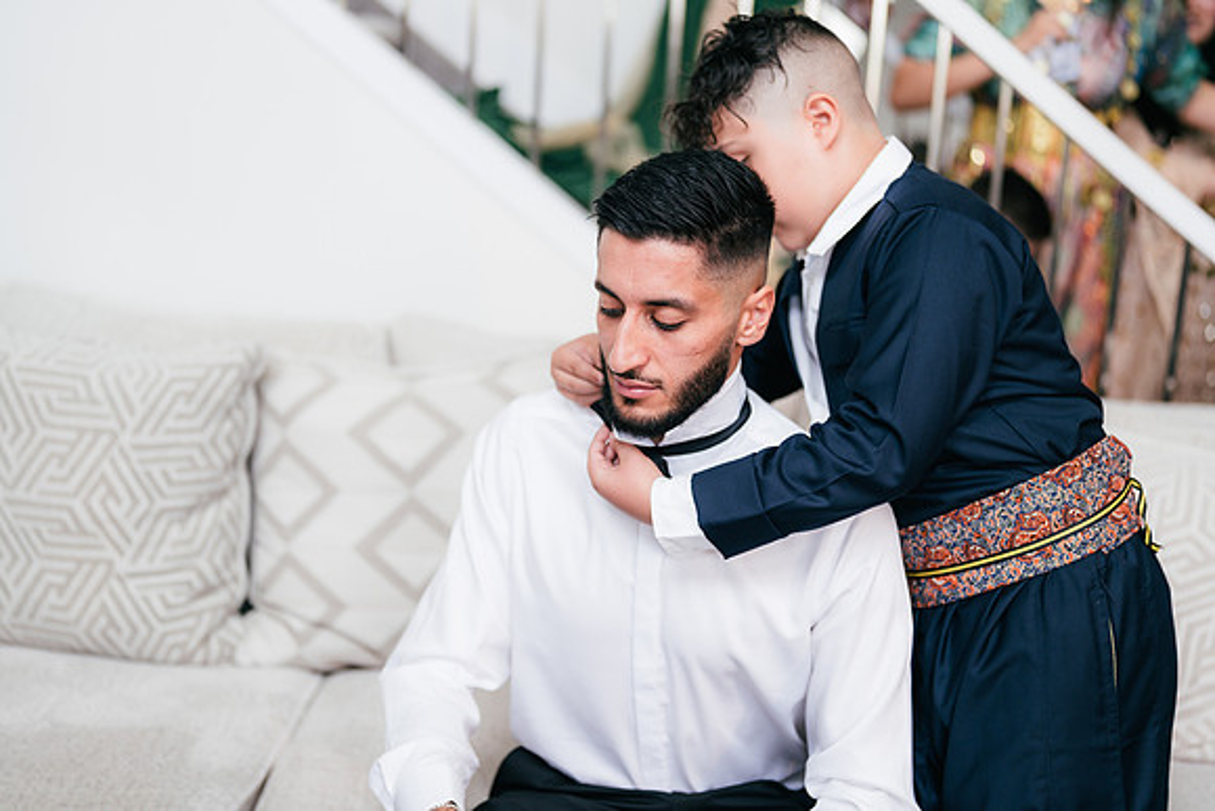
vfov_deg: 27.0
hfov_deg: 39.6
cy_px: 406
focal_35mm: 50
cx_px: 608
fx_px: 1688
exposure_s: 1/250
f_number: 1.4
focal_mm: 50
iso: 125
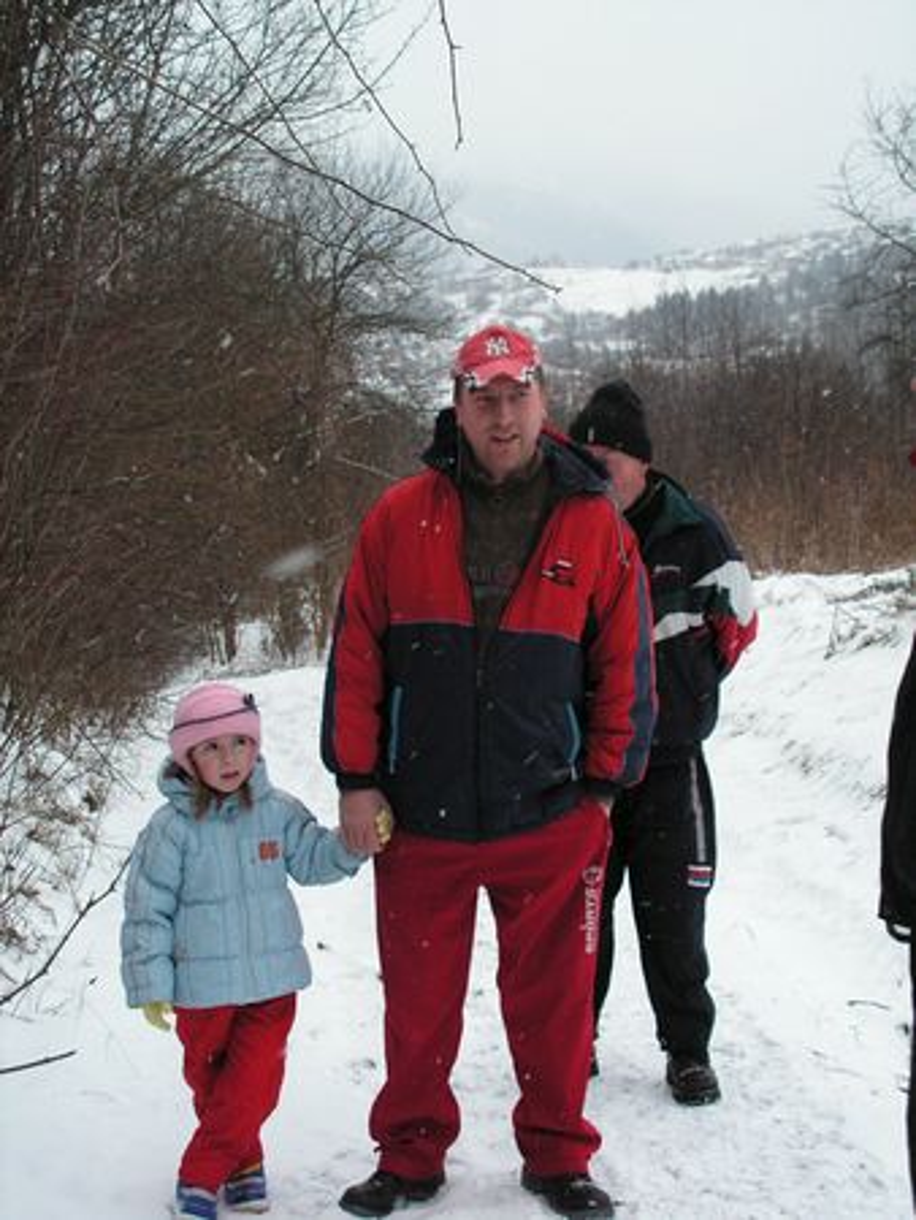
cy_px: 610
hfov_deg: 25.7
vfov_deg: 33.8
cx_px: 458
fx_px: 2009
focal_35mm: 57
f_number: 3.3
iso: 100
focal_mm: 9.6
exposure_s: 1/80
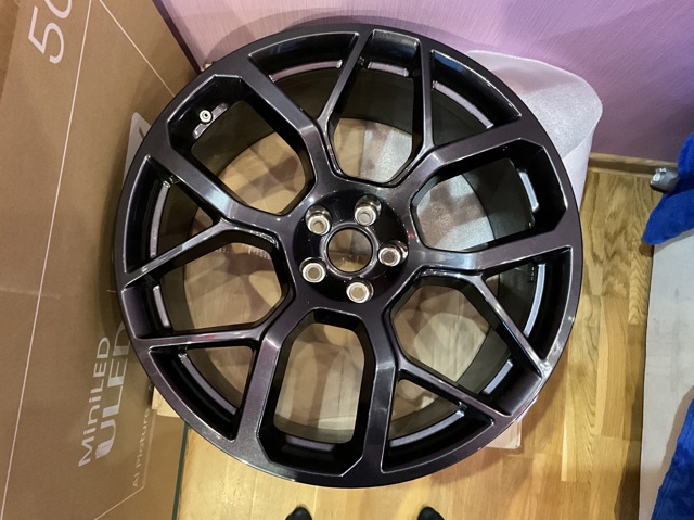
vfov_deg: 48.2
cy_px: 260
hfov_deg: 61.7
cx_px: 347
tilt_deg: -82.0
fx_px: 581
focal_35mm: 29
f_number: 1.8
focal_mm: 3
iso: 500
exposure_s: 1/25
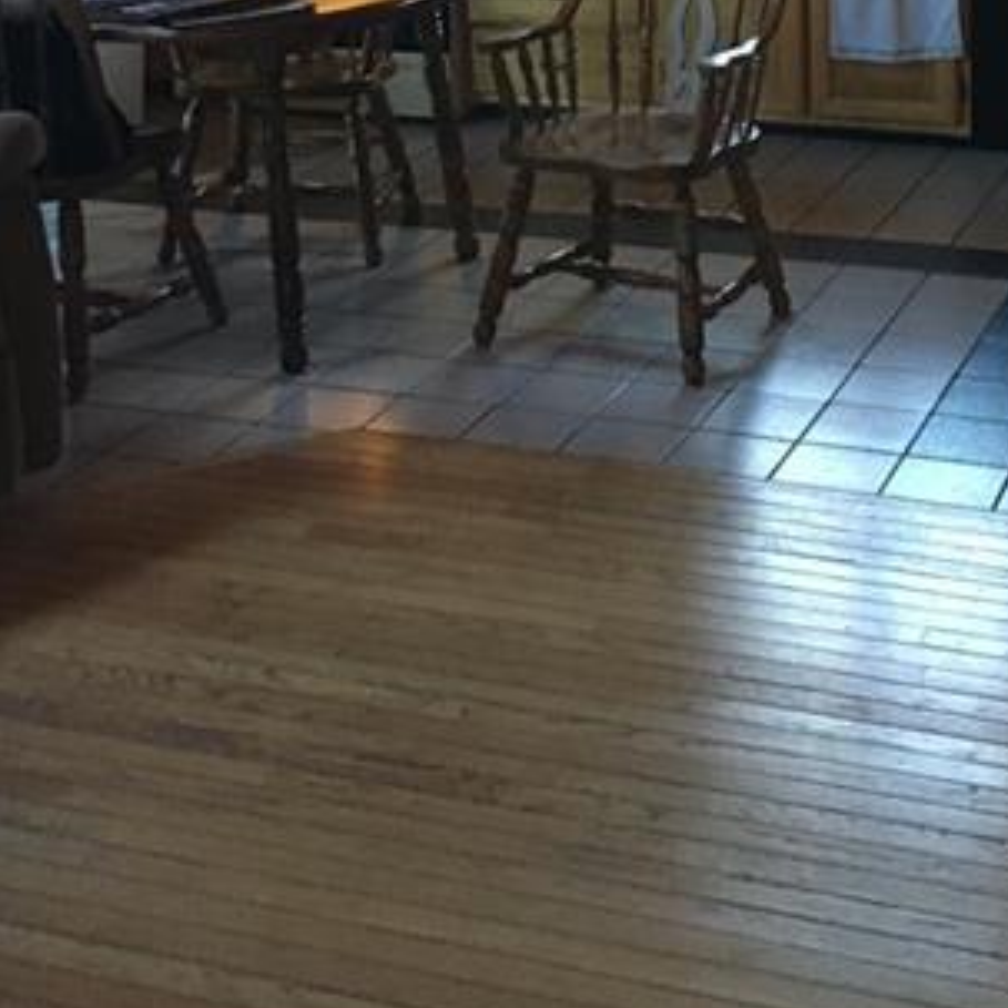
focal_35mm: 65
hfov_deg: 26.2
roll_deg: +1.5
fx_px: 2141
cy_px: -120
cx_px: 739
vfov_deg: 24.6
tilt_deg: -6.8
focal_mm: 4.15
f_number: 2.2
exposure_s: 1/30
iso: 200
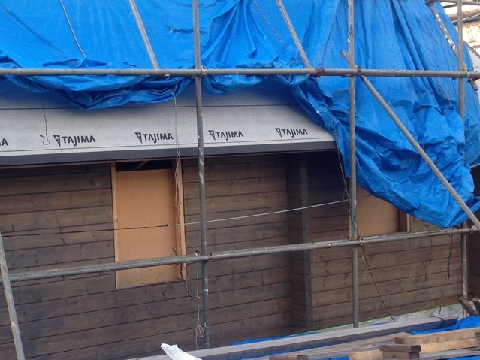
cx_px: 57
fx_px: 860
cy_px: 207
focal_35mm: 62
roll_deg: +2.4
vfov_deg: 23.6
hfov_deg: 30.0
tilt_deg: -4.5
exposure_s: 1/148
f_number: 2.4
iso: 50
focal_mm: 4.12
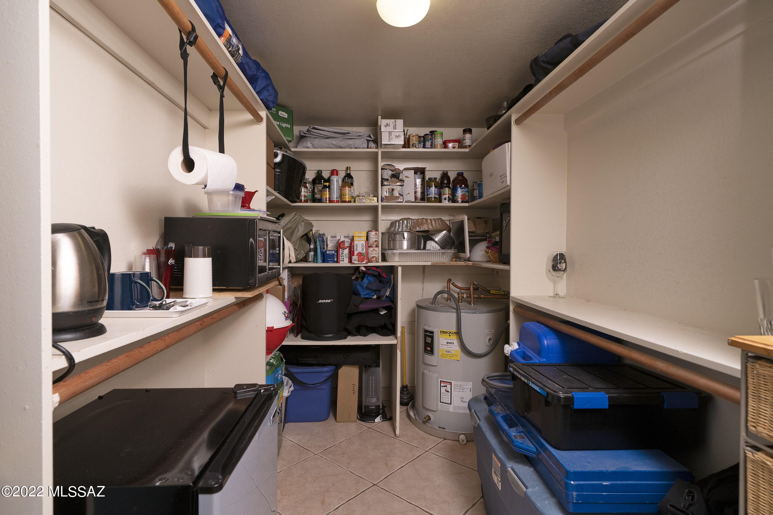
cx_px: 386
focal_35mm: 18
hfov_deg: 90.0
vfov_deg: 67.4
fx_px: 386
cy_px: 258
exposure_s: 1/100
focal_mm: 18
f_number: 7.1
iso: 200
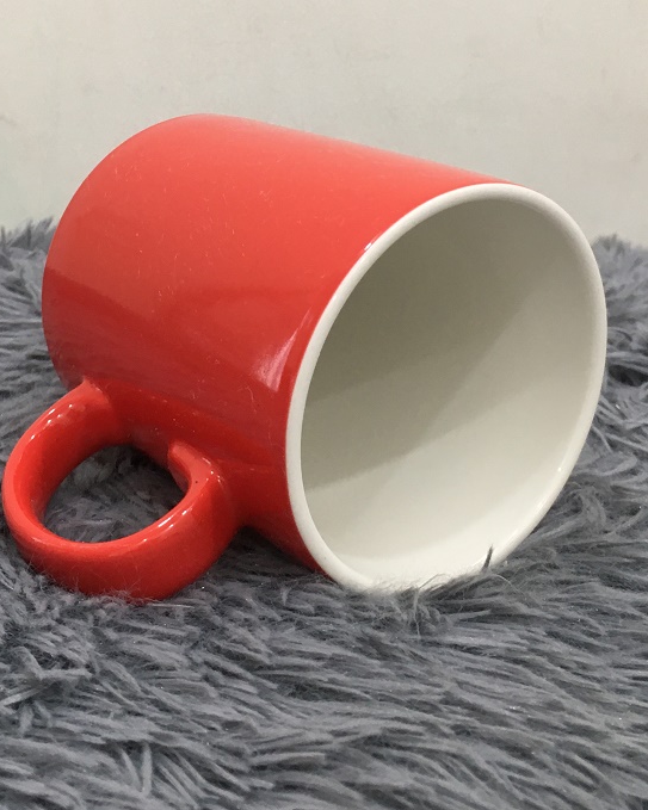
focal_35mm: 50
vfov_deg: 36.5
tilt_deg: -13.4
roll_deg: +0.3
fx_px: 1199
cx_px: 278
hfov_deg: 30.2
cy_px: 200
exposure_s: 1/33
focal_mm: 4.15
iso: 100
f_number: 2.2
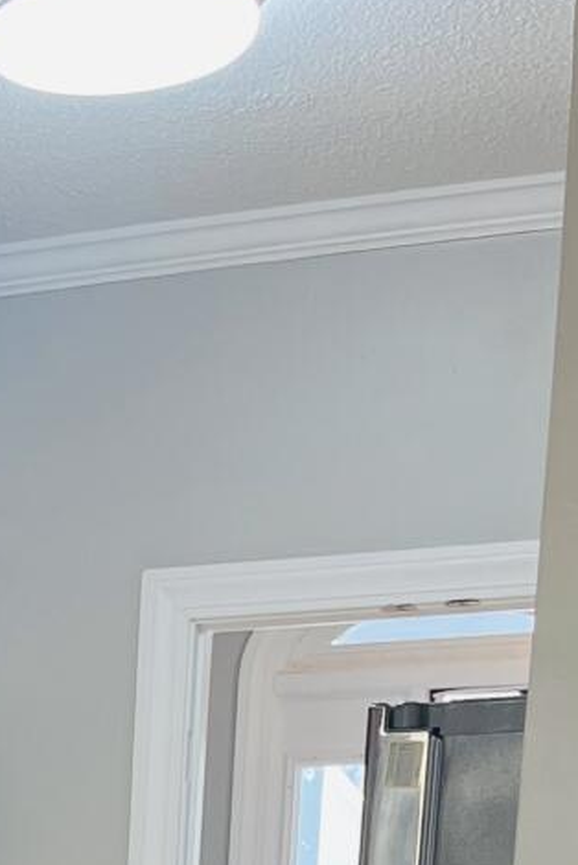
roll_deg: +0.6
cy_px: 1640
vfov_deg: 15.0
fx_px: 2765
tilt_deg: -13.6
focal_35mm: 115
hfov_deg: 10.9
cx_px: -556
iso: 80
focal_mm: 5.1
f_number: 1.6
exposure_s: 1/60
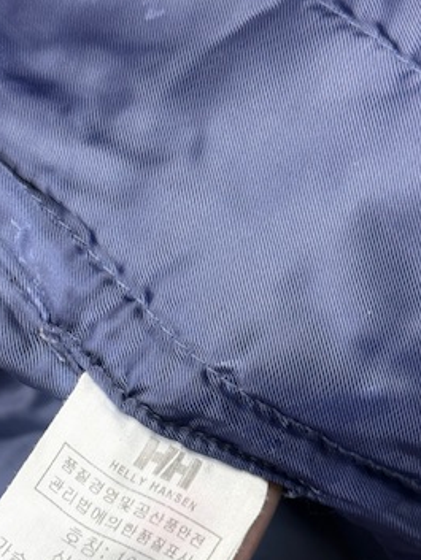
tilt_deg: -77.6
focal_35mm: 87
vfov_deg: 22.4
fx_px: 1410
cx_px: 94
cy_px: 379
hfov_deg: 16.9
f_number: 1.78
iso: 80
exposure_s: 1/50
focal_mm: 6.76
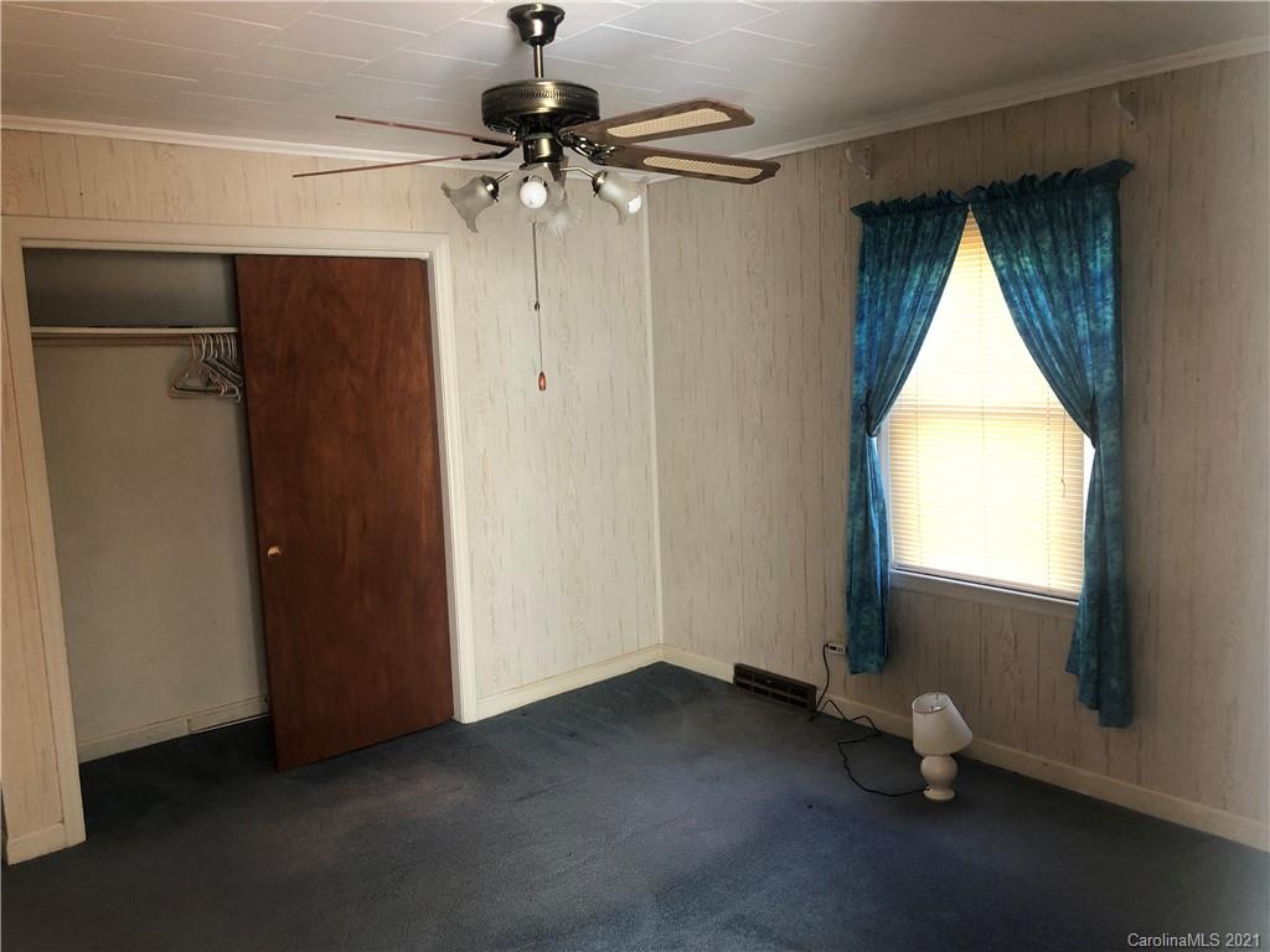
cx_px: 635
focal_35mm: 28
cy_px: 476
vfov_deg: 49.7
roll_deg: +2.0
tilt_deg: -6.6
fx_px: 1027
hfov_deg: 63.4
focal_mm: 3.99
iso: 50
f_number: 1.8
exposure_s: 1/15
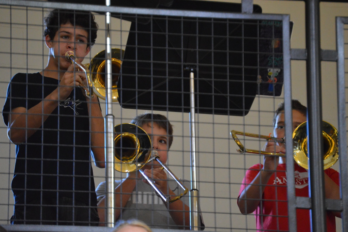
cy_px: 116
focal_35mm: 300
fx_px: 2898
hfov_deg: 6.9
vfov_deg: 4.6
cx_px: 174
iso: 3200
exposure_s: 1/100
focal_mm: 200
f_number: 5.6
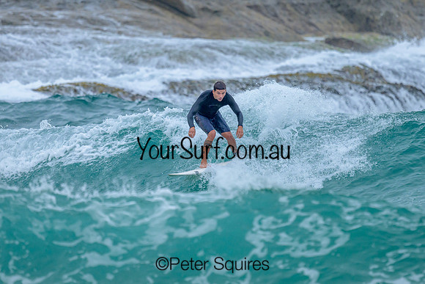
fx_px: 12984
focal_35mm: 1100
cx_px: 246
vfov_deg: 1.3
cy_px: 120
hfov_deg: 1.9
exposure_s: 1/3200
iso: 900
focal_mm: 800
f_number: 6.3
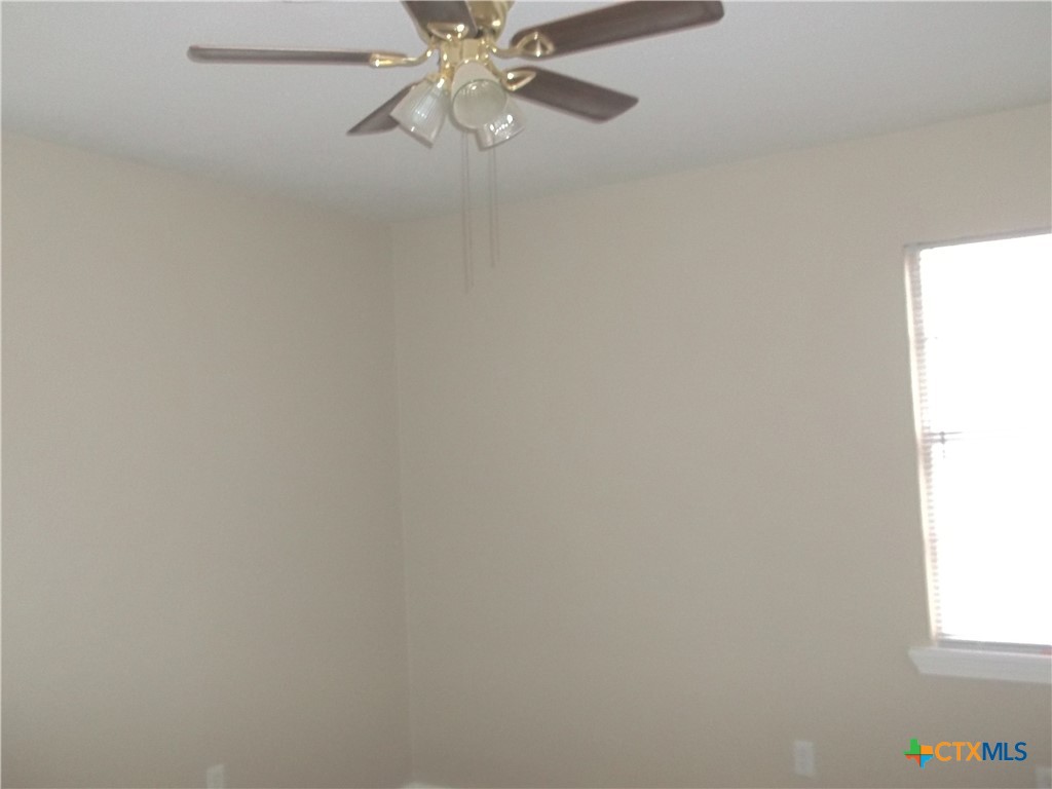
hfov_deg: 55.4
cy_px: 394
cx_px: 526
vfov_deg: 42.9
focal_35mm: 33
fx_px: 1003
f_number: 3.3
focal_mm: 5.9
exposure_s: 1/30
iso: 320
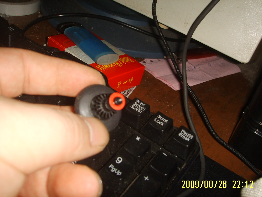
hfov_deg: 47.9
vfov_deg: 36.8
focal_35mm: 39
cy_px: 98
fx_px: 295
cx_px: 131
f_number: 3.5
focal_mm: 6.6
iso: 100
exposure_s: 1/45
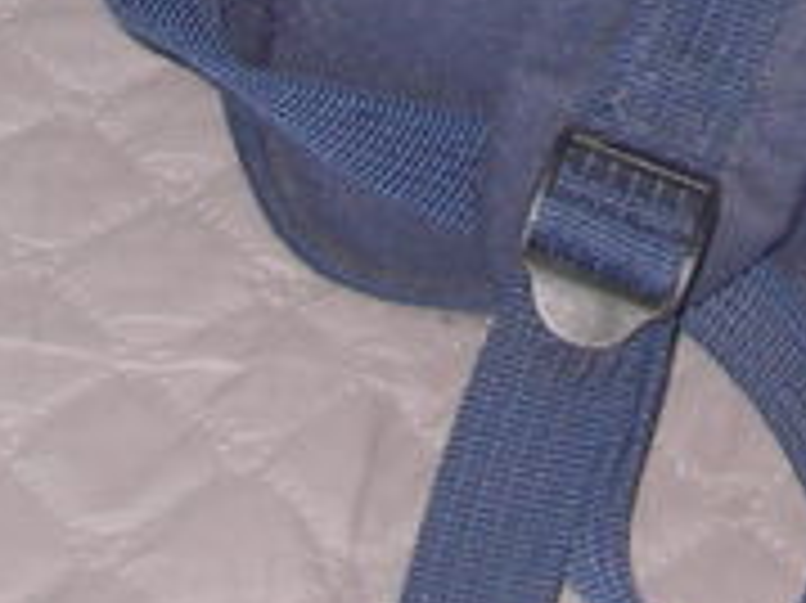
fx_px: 4933
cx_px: 865
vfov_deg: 6.7
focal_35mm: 212
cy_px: -706
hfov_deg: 9.3
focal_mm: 6.3
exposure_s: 1/22.6
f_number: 2.9
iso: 79
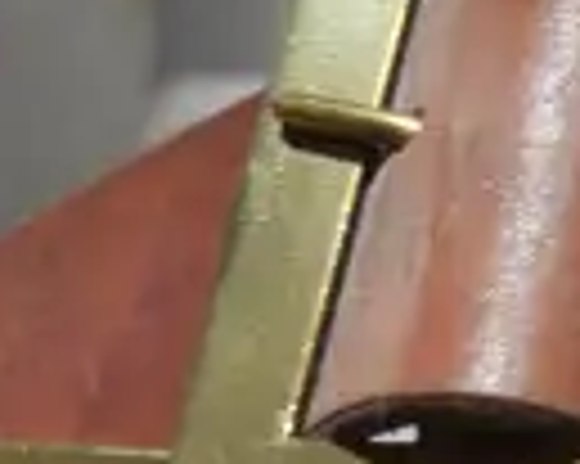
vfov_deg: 5.8
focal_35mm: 263
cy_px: 827
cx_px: 1416
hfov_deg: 6.9
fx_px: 4511
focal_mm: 17
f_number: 4
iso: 320
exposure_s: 1/60
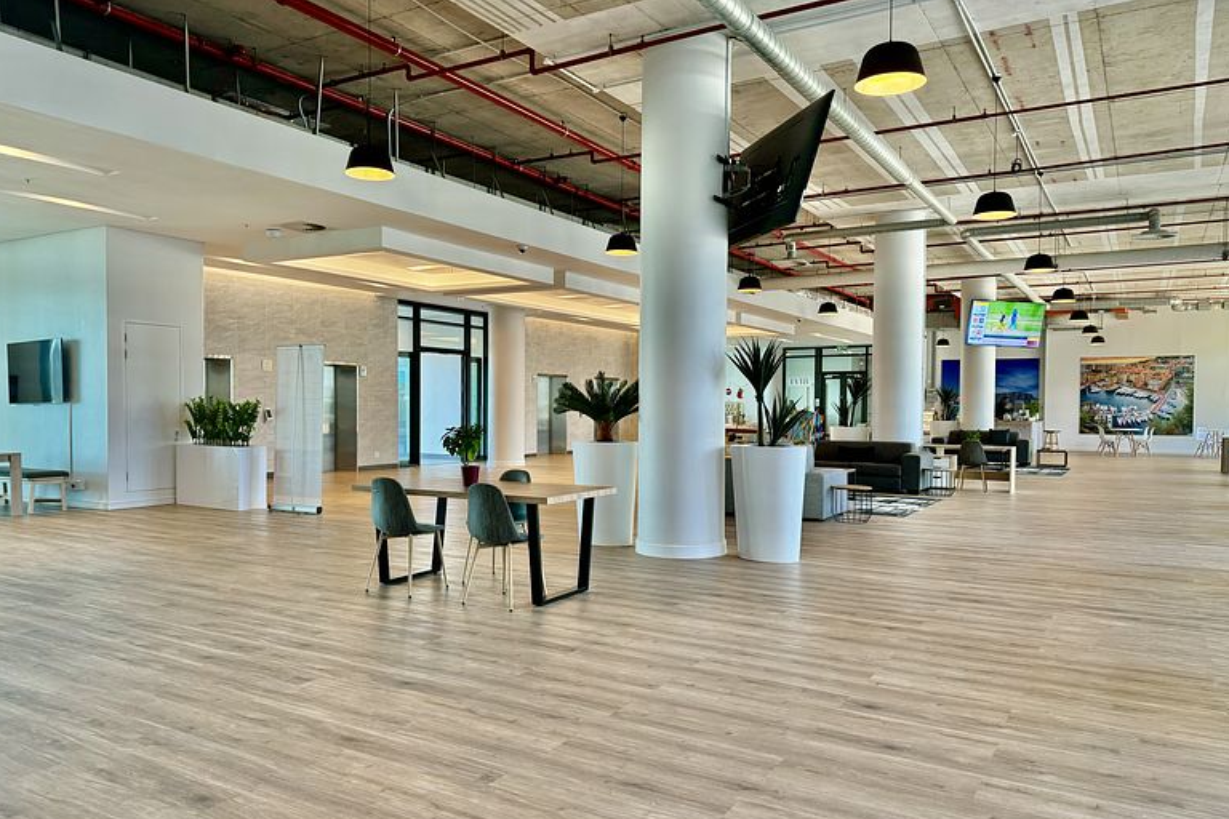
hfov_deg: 69.4
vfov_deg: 49.5
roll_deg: +0.0
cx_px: 597
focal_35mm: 26
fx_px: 888
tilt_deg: -2.5
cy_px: 427
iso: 160
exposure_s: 1/100
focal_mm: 6.76
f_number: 1.78
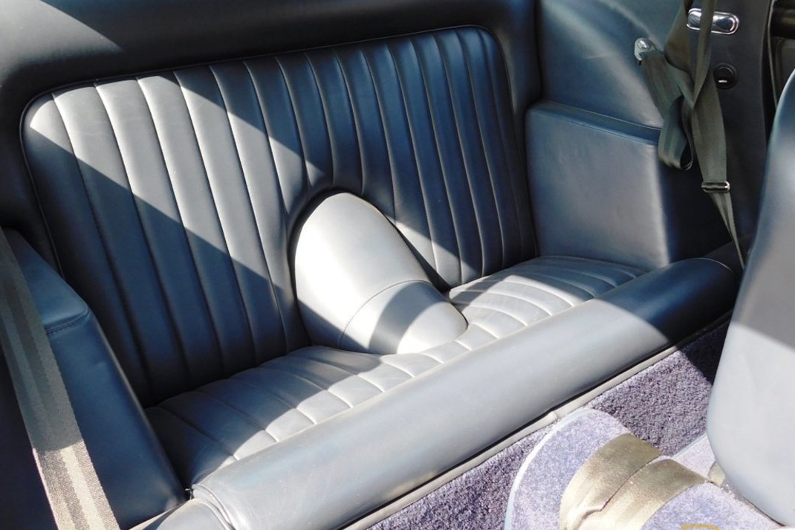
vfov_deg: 37.8
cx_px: 354
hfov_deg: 54.3
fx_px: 773
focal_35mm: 35
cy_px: 241
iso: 125
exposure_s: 1/125
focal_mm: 5.3
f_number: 3.2
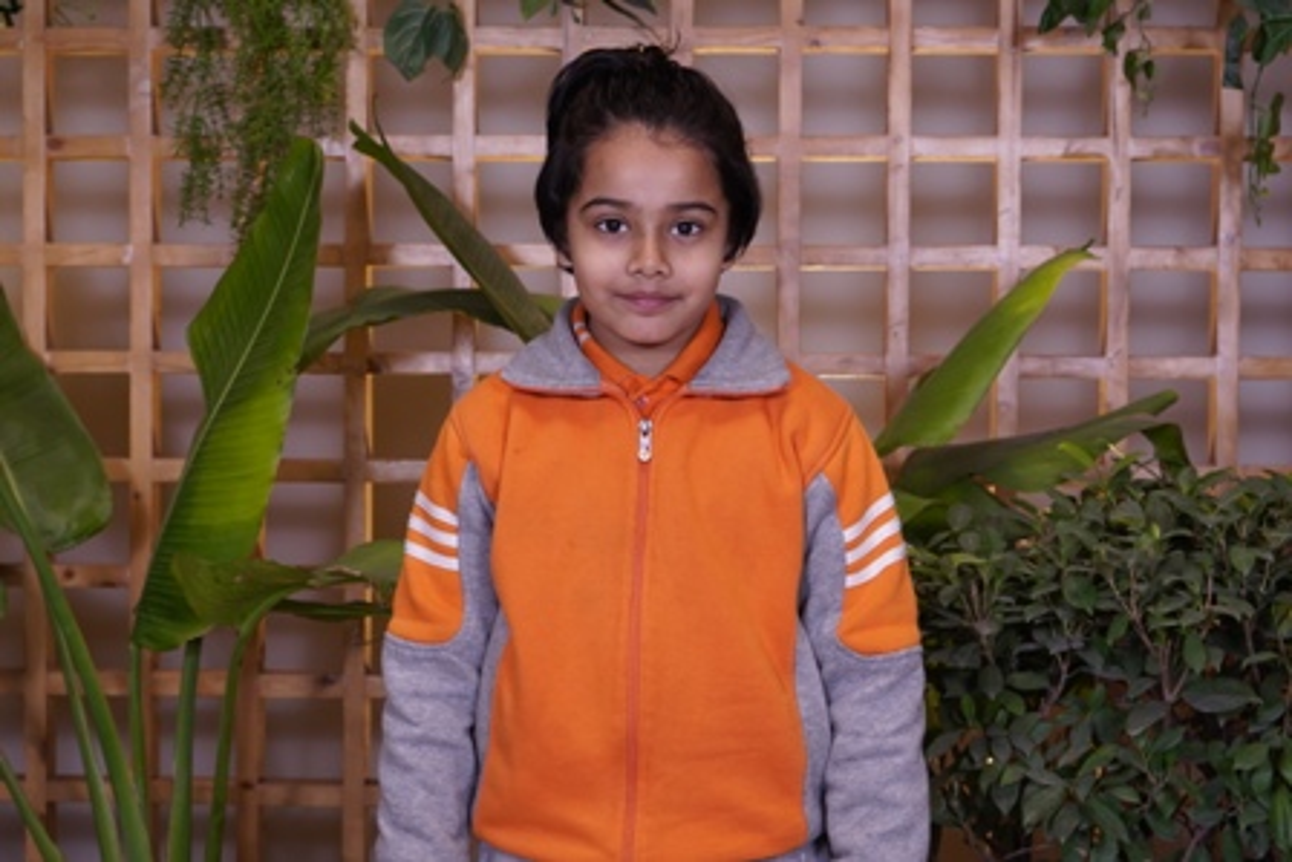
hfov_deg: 31.9
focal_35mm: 63
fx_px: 2262
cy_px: 431
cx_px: 646
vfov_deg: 21.6
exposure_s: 1/125
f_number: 4.5
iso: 400
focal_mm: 42
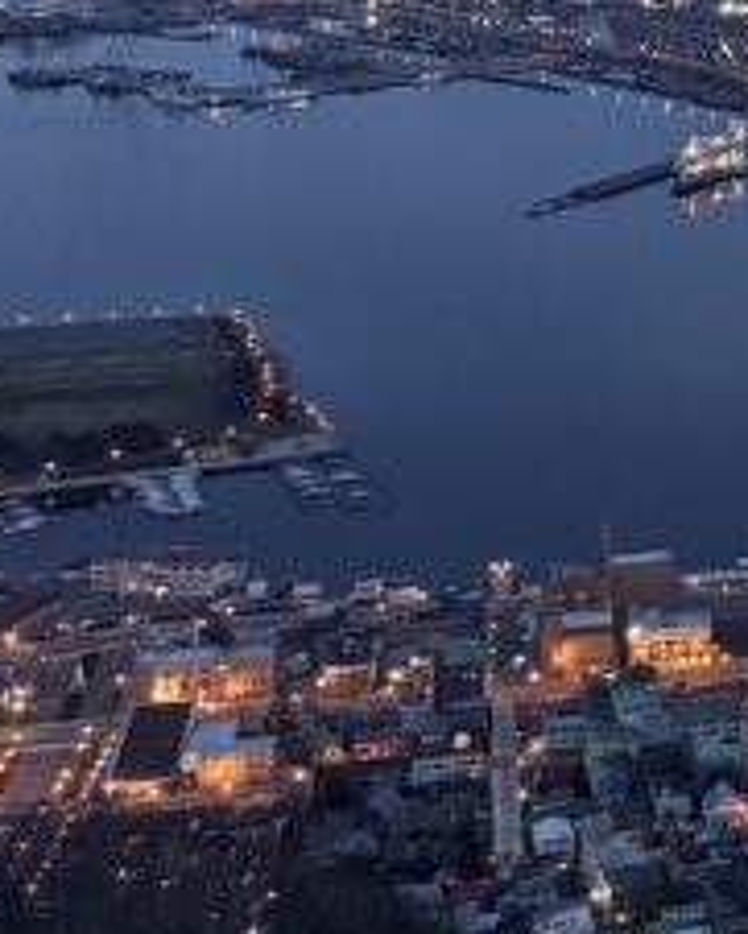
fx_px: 2931
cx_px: 1624
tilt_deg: -1.1
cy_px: -269
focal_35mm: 106
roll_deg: -1.0
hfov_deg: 12.3
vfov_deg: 17.1
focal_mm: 6.76
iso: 800
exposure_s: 1/44
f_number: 1.78
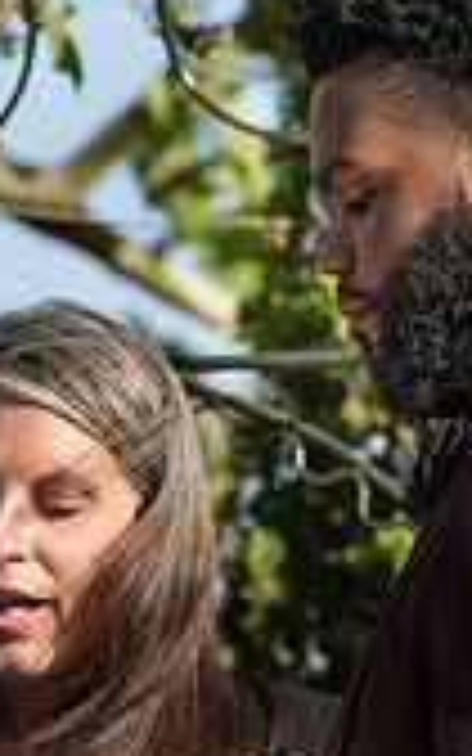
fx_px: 14428
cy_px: 586
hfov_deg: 1.9
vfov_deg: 3.0
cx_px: -1
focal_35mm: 701
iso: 50
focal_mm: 170
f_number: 5.6
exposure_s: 1/200
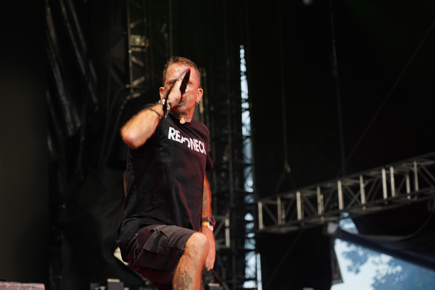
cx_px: 218
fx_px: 1269
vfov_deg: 13.0
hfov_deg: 19.5
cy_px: 145
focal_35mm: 105
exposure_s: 1/125
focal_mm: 105
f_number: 4
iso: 400
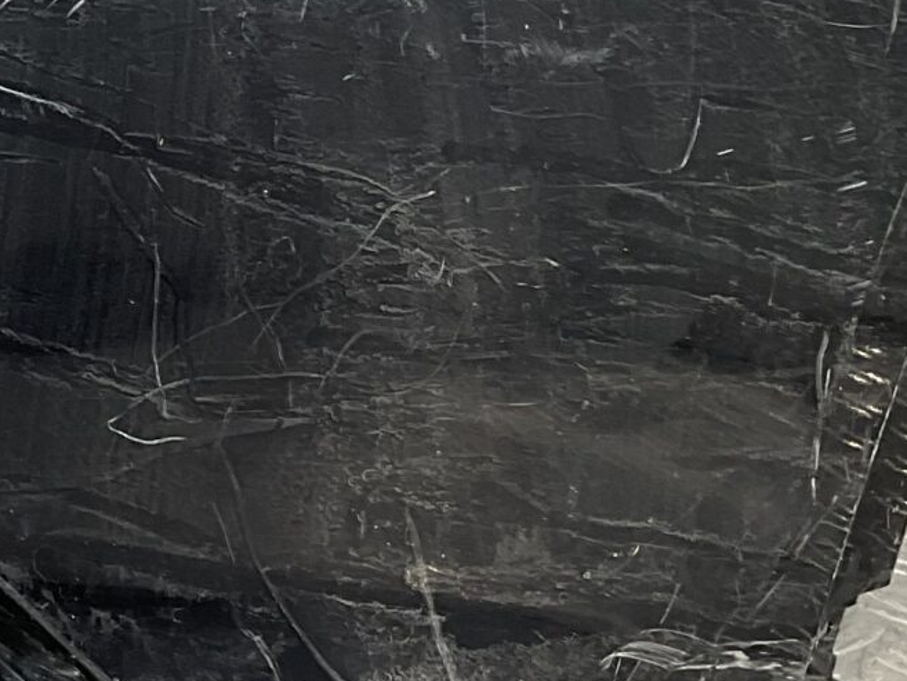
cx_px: -302
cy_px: 48
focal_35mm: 113
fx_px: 2961
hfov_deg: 16.4
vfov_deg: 13.0
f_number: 1.8
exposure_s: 1/333
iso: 16
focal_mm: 3
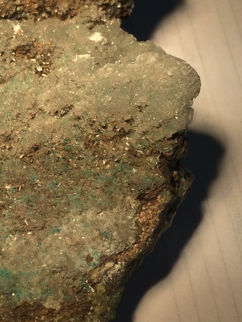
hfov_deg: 20.4
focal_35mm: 68
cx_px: -39
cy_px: 121
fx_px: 633
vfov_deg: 28.4
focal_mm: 4.15
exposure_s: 1/441
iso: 32
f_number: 2.2
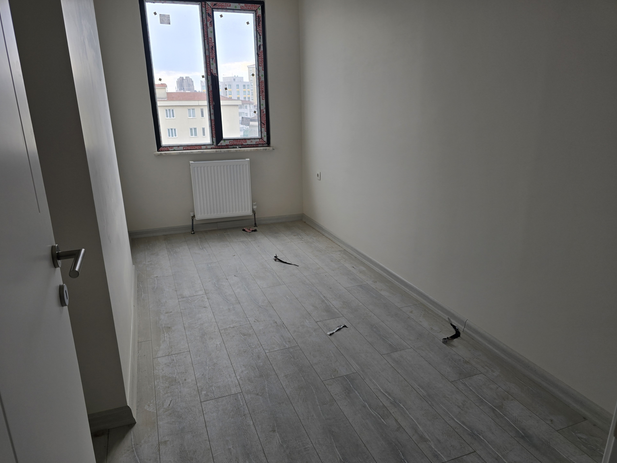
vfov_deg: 56.8
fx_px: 428
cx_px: 303
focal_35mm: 24
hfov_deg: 71.6
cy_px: 234
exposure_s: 1/180
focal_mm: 6.3
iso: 32
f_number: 1.7
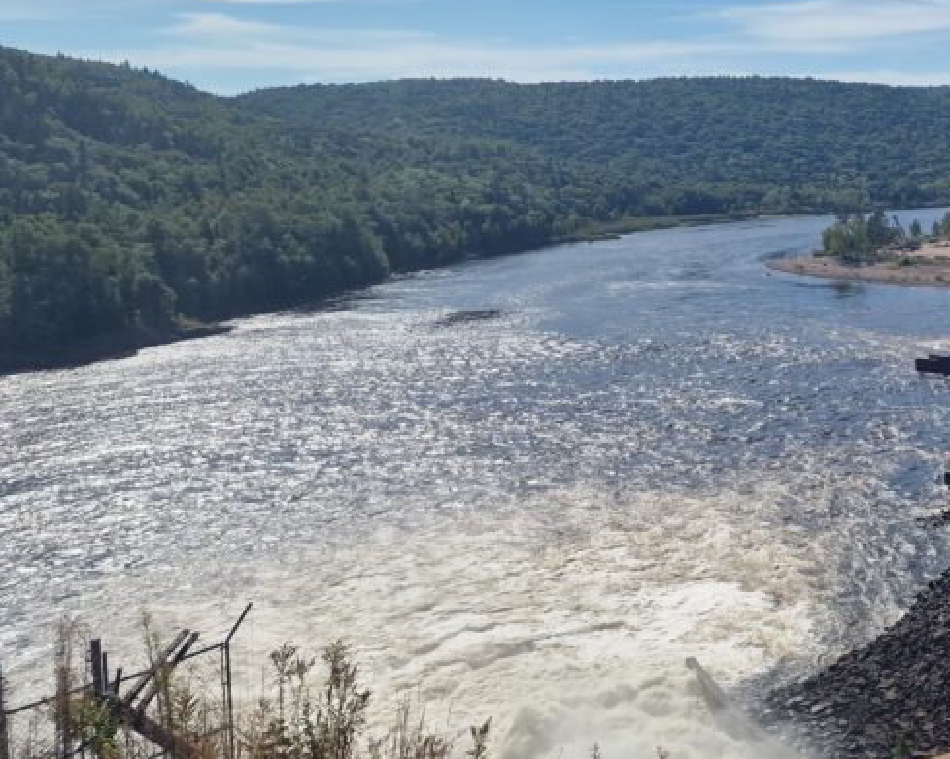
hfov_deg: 35.7
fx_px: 1321
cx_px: 948
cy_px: 250
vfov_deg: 31.8
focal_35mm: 47
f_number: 1.8
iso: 50
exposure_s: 1/2448
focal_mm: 6.4
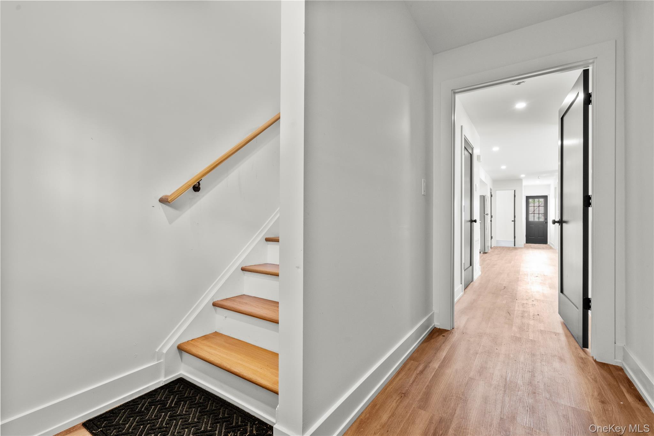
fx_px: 291
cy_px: 218
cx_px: 327
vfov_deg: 73.7
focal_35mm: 16
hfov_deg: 96.7
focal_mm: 16
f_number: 9
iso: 200
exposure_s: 2.5
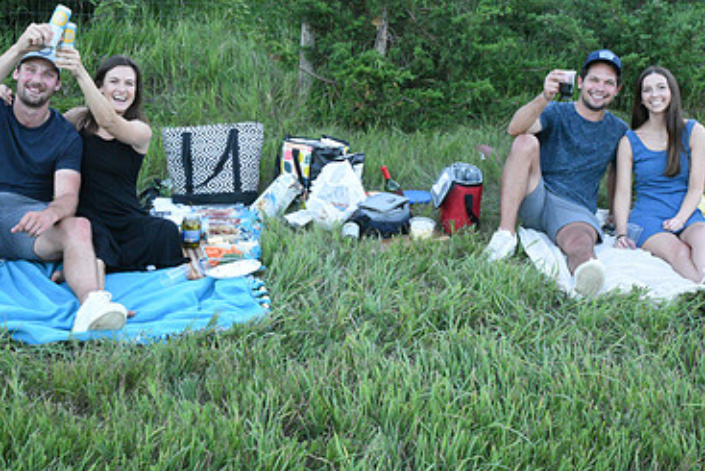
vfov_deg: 27.5
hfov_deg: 40.3
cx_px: 330
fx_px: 960
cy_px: 187
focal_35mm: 49
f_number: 22
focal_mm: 31
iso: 8000
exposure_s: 1/100
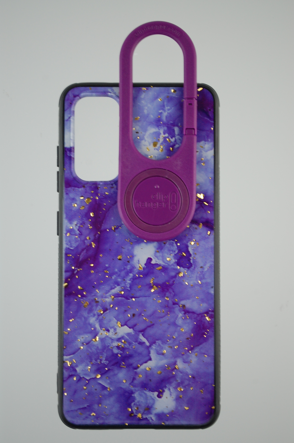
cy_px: 222
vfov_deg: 26.0
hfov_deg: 17.5
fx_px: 957
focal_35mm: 78
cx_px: 147
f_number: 5.6
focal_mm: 52
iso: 500
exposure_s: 1/30
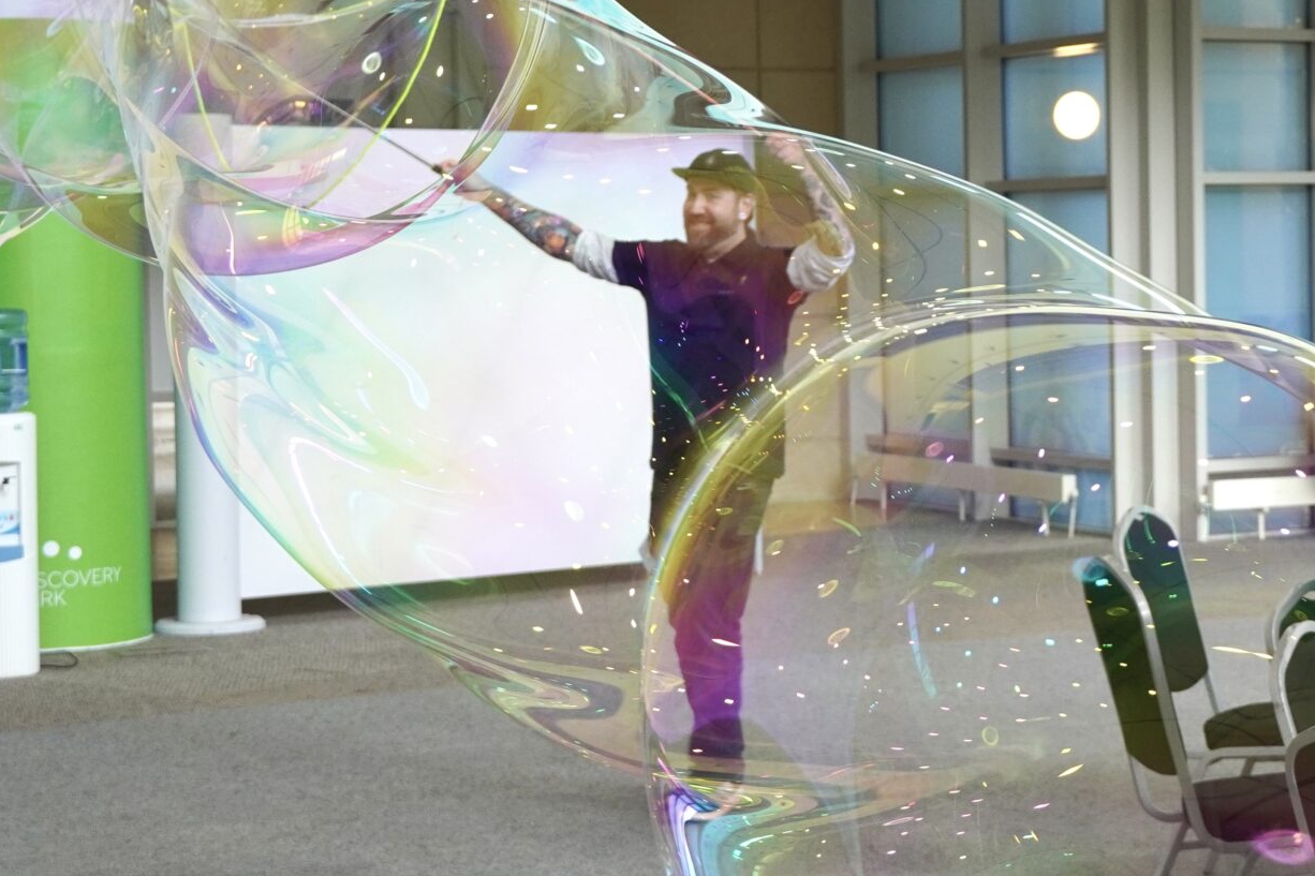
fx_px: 3433
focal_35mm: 94
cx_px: 1144
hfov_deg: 21.3
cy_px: 376
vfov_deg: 14.5
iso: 500
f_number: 4.5
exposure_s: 1/160
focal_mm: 30
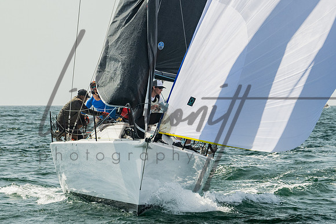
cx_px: 87
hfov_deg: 9.0
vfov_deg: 6.0
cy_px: 55
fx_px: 2133
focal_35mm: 229
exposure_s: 1/640
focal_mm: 100
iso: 320
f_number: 6.3
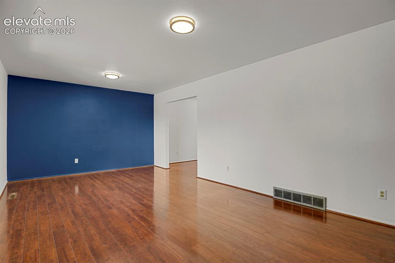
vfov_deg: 70.4
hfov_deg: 93.3
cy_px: 132
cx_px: 198
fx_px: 186
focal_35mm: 17
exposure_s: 1.3
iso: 250
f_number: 6.3
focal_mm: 17
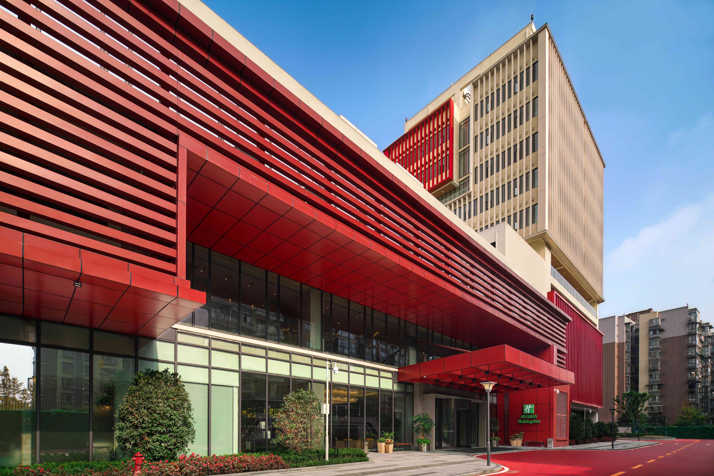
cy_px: 238
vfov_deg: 70.5
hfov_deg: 93.3
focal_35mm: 17
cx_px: 357
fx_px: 337
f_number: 11
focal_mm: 17
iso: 100
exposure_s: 1/320
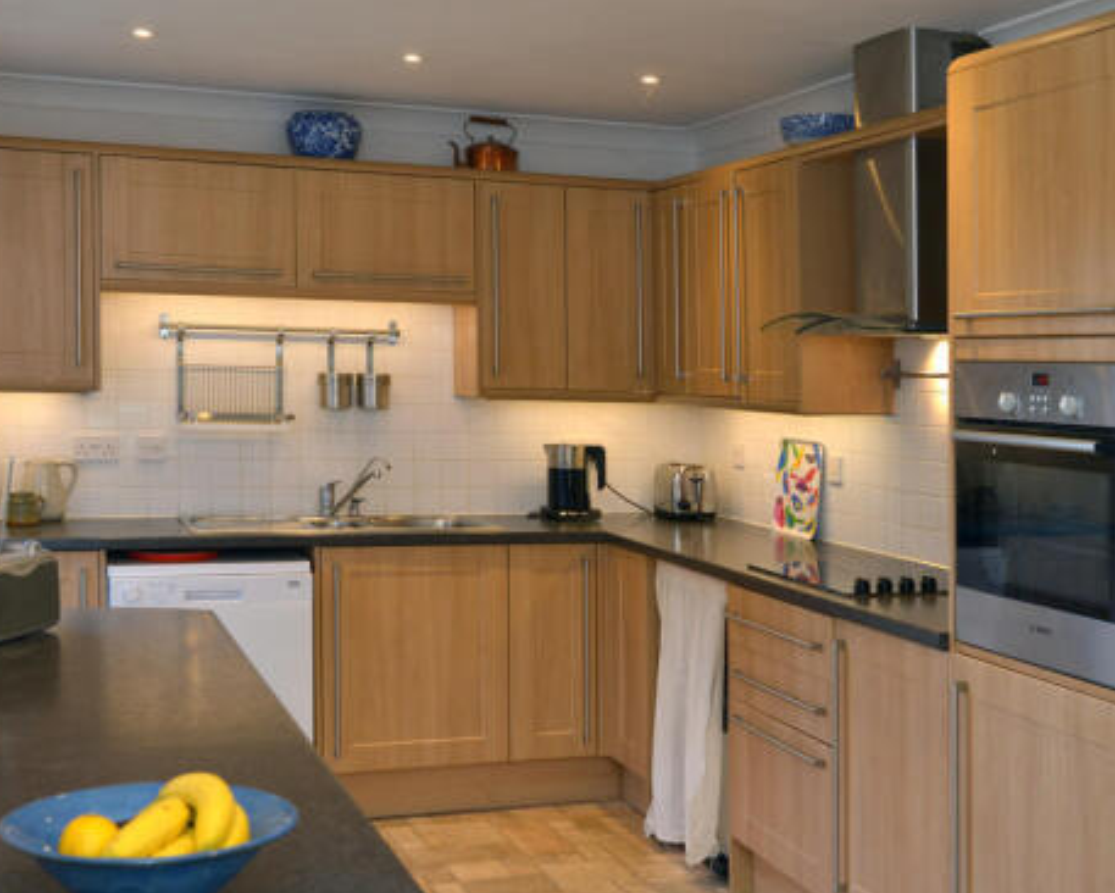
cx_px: 625
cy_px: 509
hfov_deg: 39.5
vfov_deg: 32.1
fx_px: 1552
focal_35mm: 47
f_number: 6.3
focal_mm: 35
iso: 400
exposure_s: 1/80
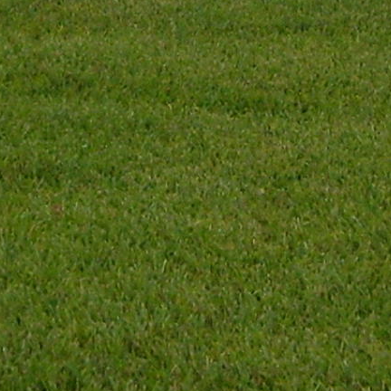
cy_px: -223
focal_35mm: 215
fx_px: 2748
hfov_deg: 8.1
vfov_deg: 8.0
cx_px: 224
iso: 80
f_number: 7.1
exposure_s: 1/250
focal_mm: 5.8
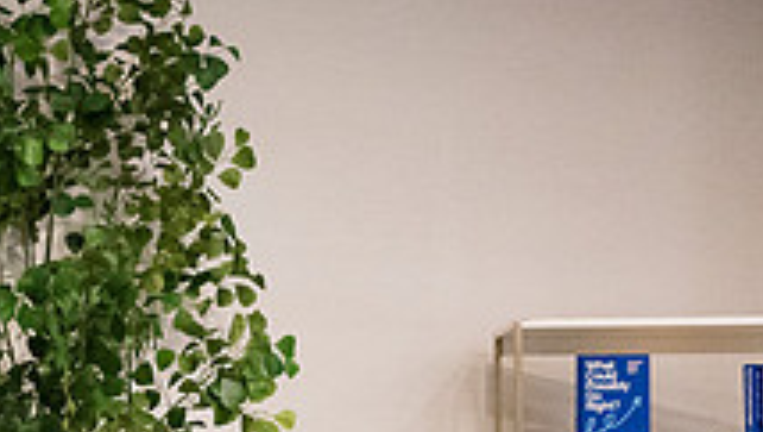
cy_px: 512
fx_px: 2411
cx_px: 57
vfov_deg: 10.1
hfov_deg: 17.7
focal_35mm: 119
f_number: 3
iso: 6400
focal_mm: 42
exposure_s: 1/200
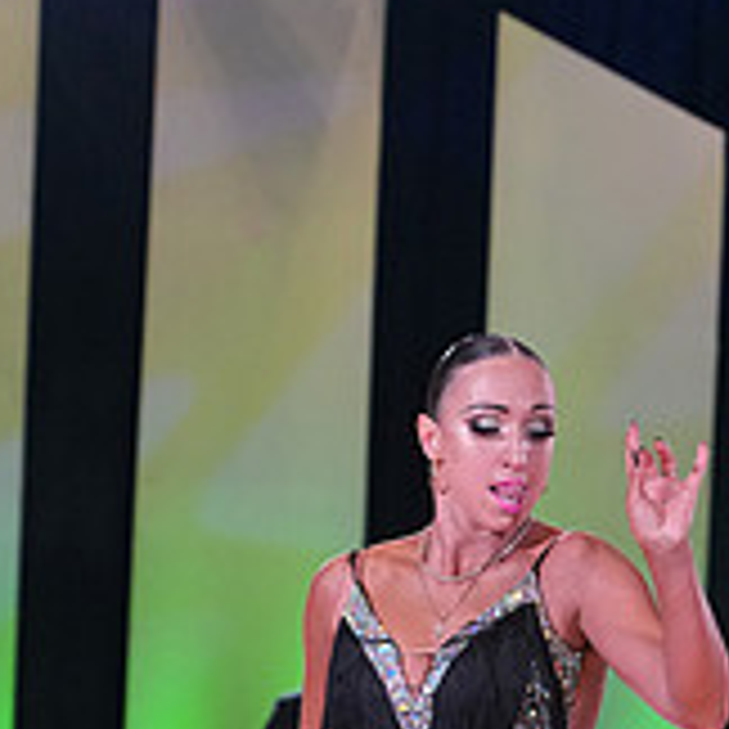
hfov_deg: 7.6
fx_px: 5432
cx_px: 808
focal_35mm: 228
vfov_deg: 7.6
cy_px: 954
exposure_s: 1/250
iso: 2500
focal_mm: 75
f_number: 5
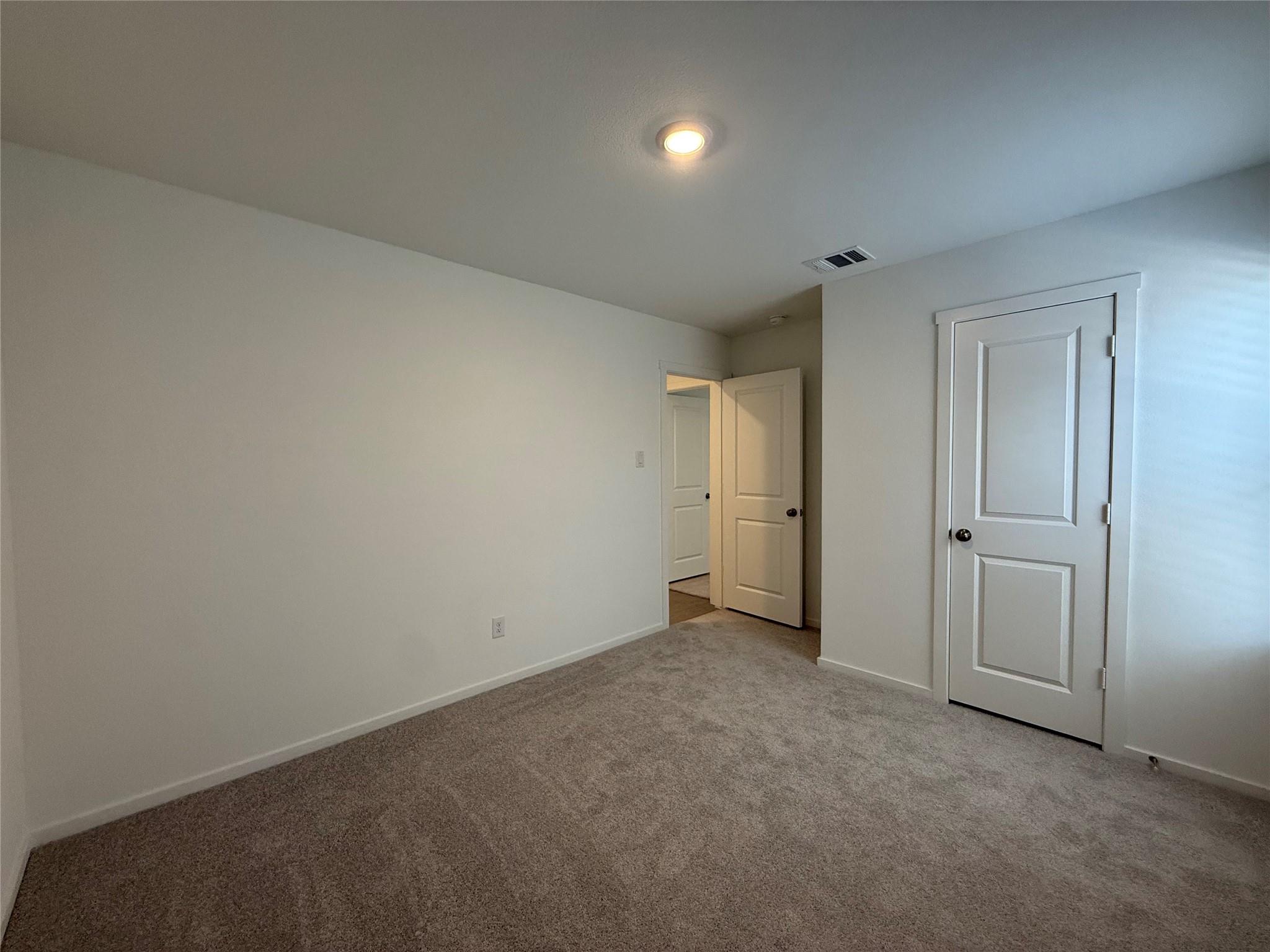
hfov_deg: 102.1
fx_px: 514
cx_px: 635
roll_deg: +0.2
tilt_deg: -2.4
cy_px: 476
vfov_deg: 85.7
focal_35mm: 14
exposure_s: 1/120
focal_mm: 2.22
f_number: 2.2
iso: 250
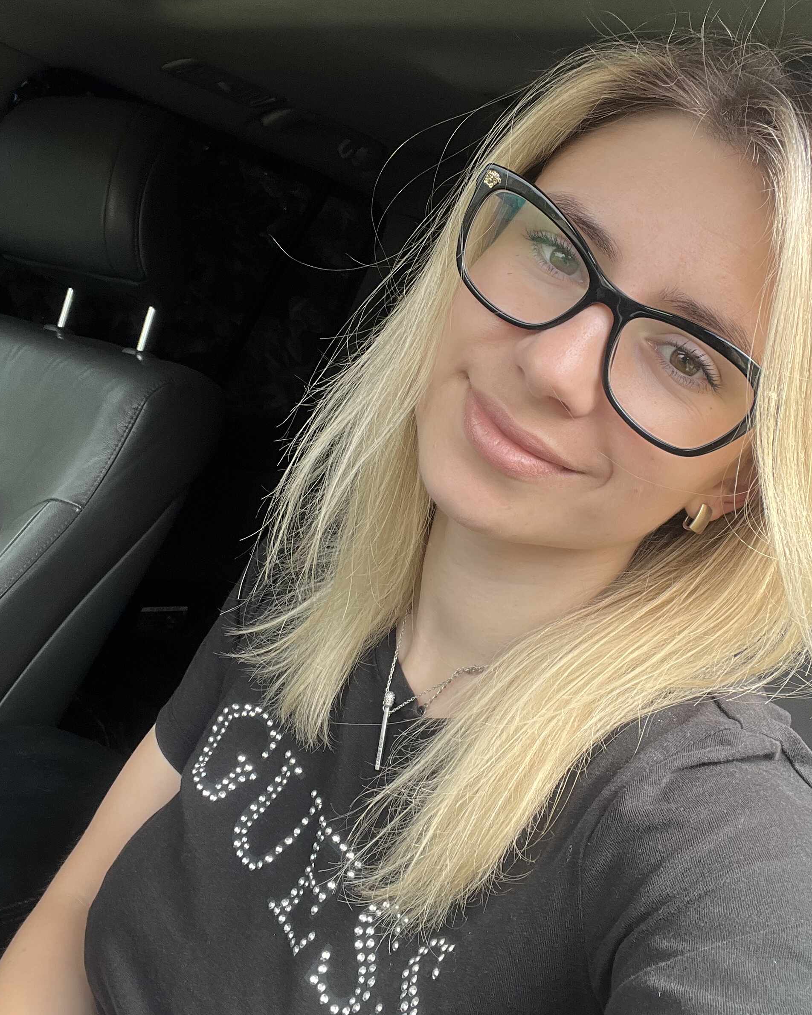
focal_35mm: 38
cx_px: 463
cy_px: 476
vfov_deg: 47.9
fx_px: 1142
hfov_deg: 39.1
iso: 25
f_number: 2.2
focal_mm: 2.71
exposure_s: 1/123
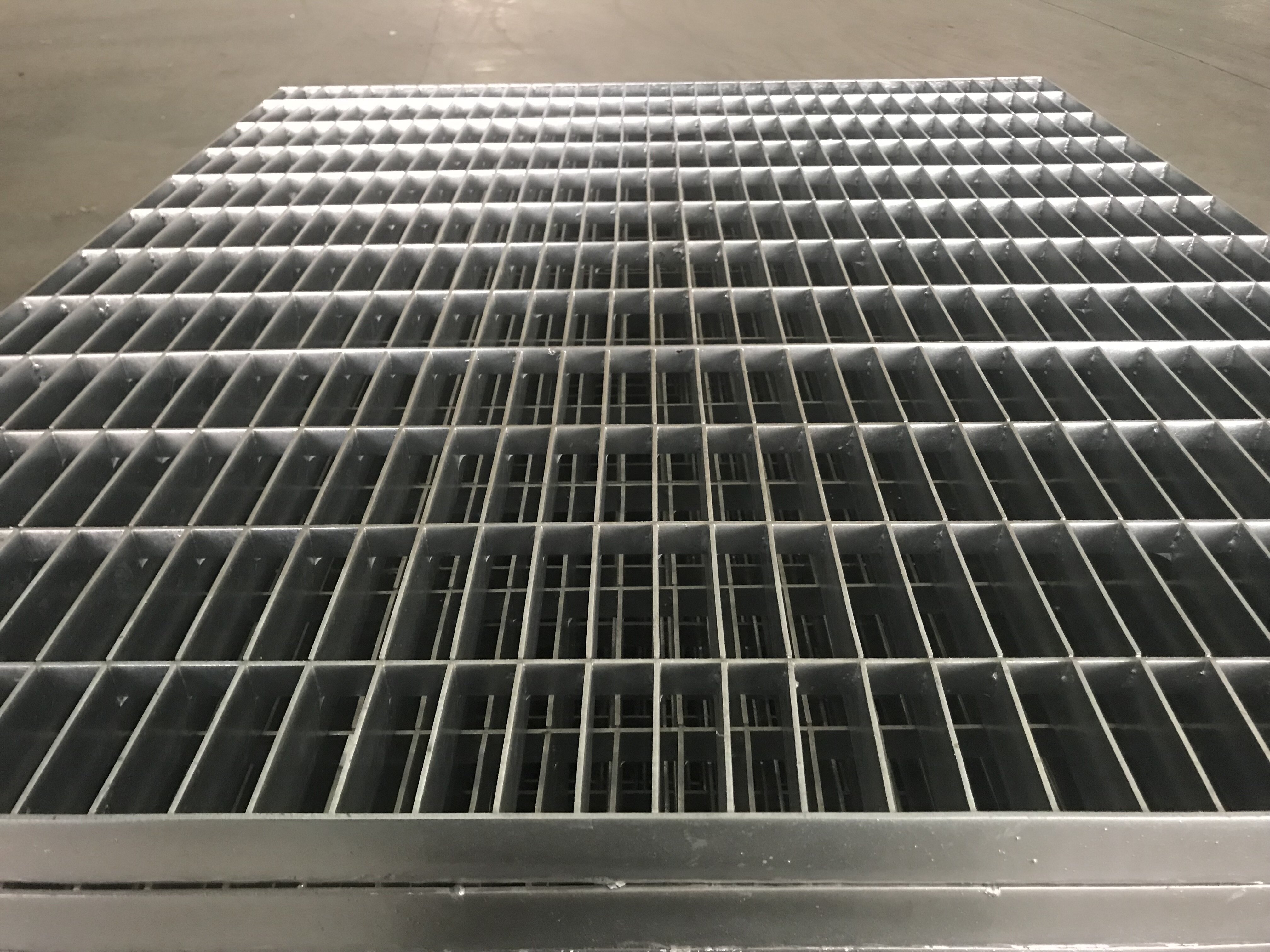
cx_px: 635
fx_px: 1027
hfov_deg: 63.4
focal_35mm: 28
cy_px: 476
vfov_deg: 49.7
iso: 100
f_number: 1.8
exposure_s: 1/13
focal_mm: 3.99
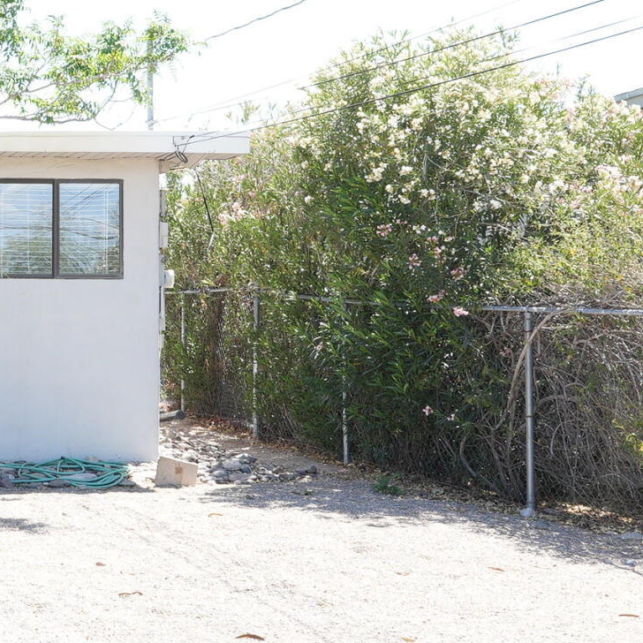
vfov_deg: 24.1
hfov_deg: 21.2
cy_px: 332
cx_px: -253
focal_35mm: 72
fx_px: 1508
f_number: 9
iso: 100
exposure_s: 1/40
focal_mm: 20.5
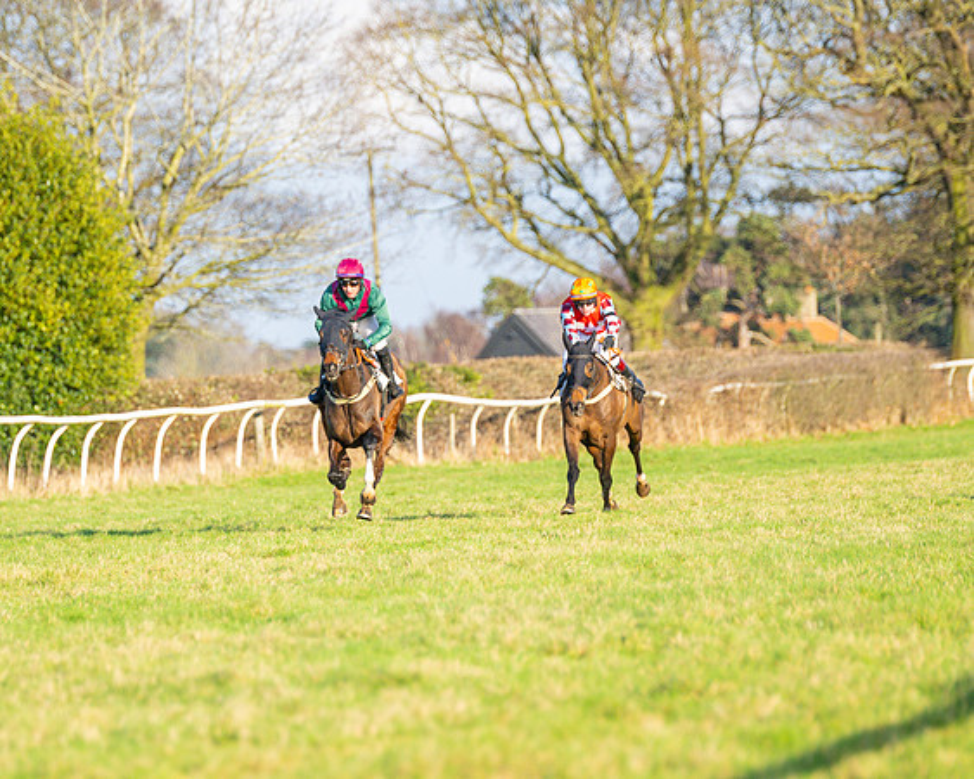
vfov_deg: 5.0
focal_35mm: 311
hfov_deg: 6.2
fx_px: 8953
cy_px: 413
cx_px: 331
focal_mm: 165
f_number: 2.8
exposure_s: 1/2500
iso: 200
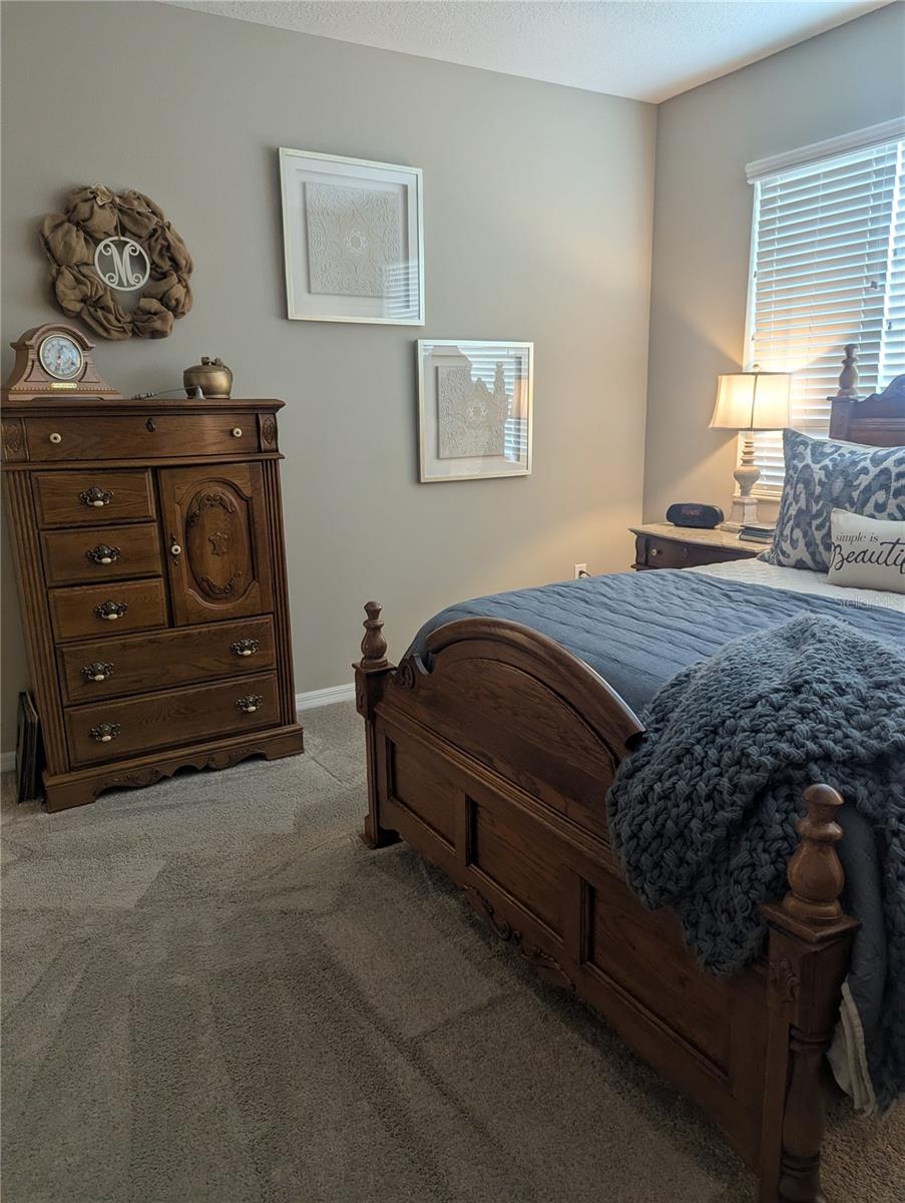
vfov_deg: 71.5
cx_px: 452
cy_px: 602
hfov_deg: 56.9
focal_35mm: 24
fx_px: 835
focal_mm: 6.81
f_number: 1.85
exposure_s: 1/120
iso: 176
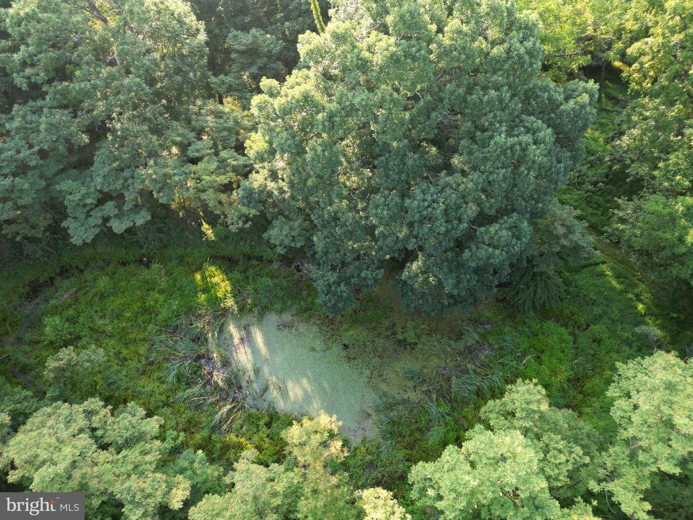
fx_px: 480
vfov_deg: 56.8
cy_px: 260
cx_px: 346
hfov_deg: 71.6
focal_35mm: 24
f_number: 1.7
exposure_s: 1/100
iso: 100
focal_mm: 6.72
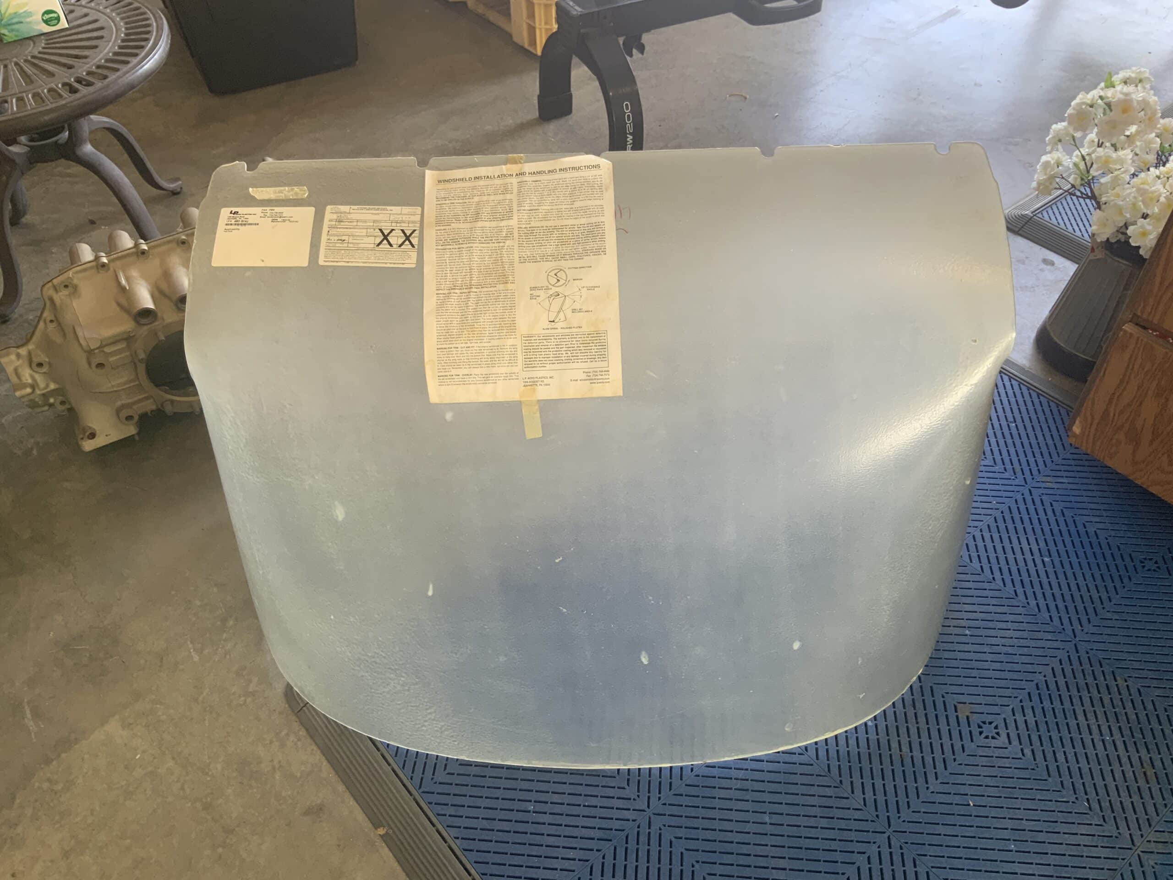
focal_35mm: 29
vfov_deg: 48.2
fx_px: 983
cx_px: 586
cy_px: 440
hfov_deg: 61.7
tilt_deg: -45.3
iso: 40
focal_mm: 3
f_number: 1.8
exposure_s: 1/60
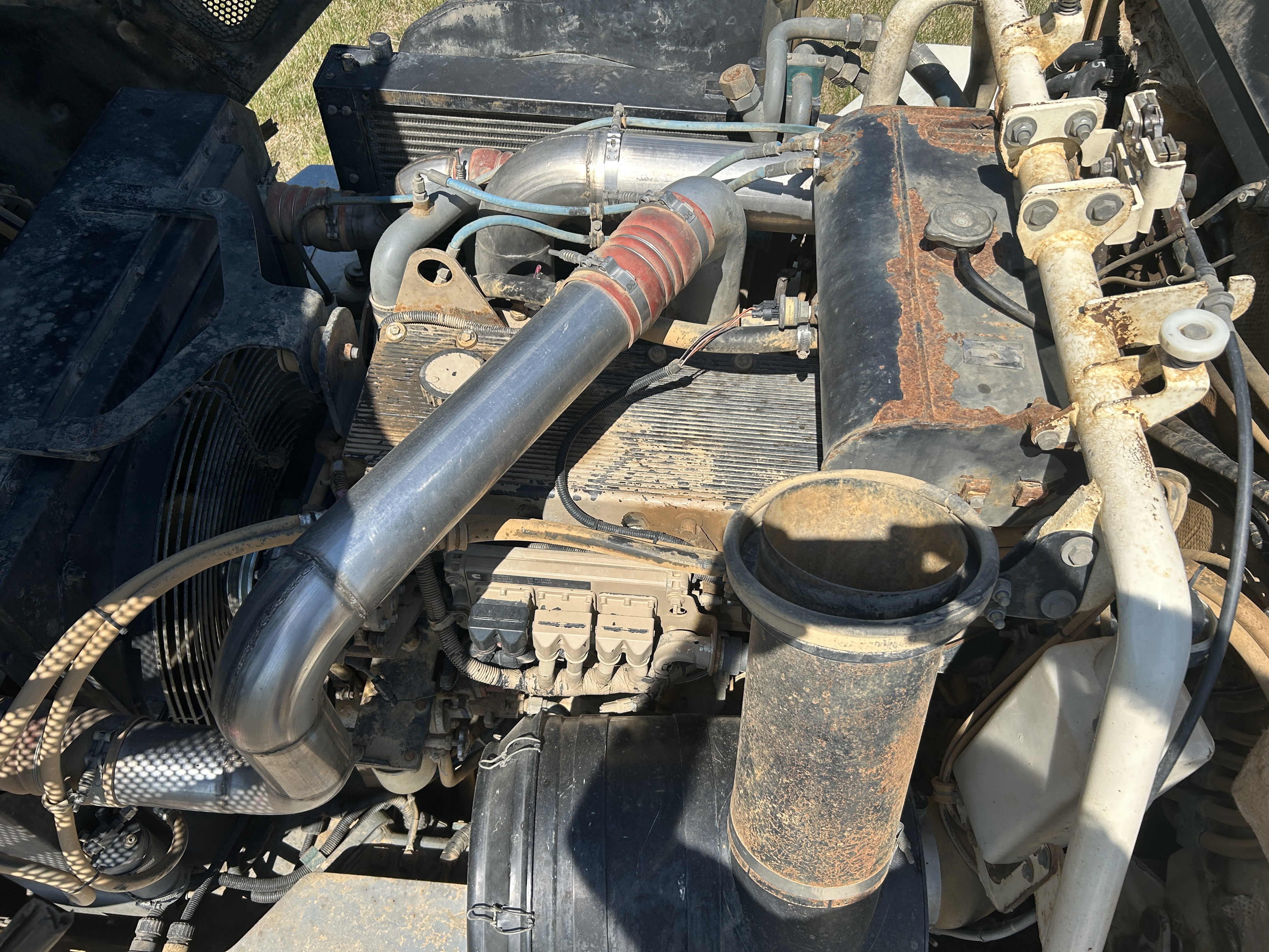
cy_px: 476
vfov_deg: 53.1
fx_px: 953
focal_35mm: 26
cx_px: 634
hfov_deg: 67.3
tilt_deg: -52.5
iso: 50
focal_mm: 5.7
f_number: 1.5
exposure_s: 1/2994
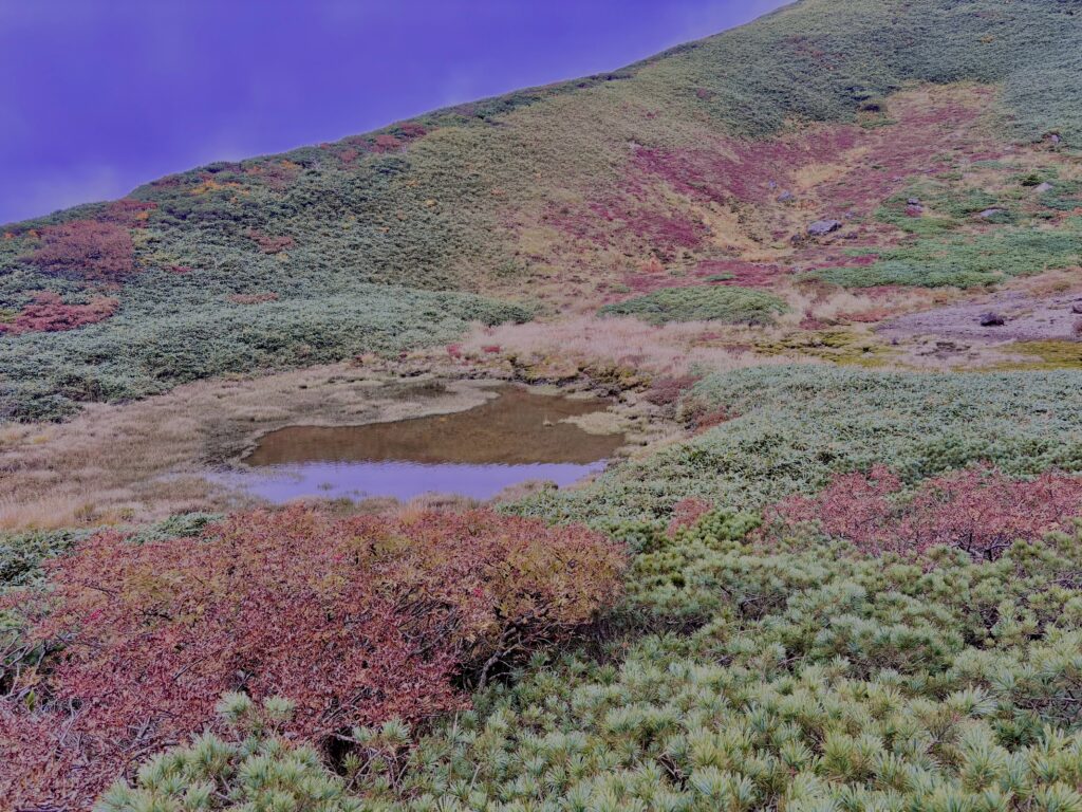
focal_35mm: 26
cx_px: 541
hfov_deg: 67.3
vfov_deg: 53.1
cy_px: 406
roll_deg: +2.1
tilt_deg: -11.0
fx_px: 813
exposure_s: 1/291
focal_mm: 5.96
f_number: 1.6
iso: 64
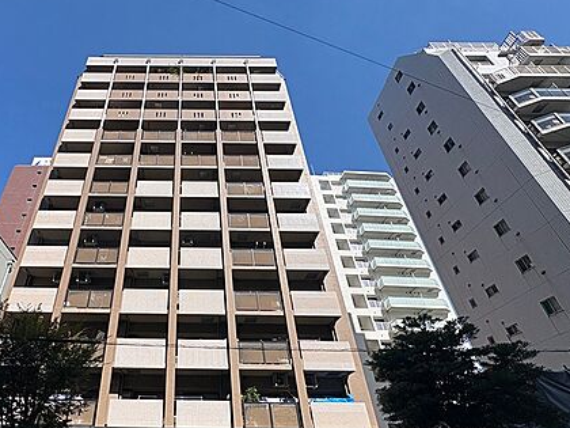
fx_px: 329
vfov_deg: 64.2
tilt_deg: +30.5
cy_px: 287
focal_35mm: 20
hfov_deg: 78.7
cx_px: 183
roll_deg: -0.3
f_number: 2.2
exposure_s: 1/2208
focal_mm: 2.22
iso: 50
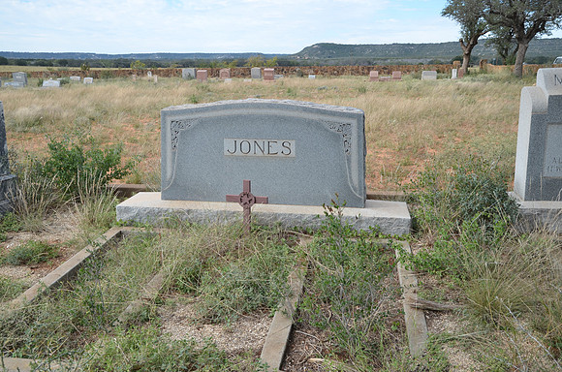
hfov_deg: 59.6
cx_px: 281
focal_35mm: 32
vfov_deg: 41.5
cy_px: 186
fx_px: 491
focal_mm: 21
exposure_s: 1/125
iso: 200
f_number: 5.6
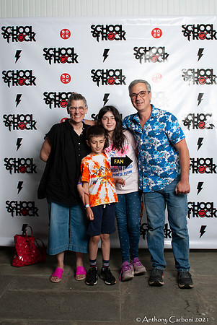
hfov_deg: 37.0
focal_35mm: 36
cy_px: 162
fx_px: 325
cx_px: 108
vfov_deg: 53.1
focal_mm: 24
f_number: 5.6
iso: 100
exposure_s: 1/160
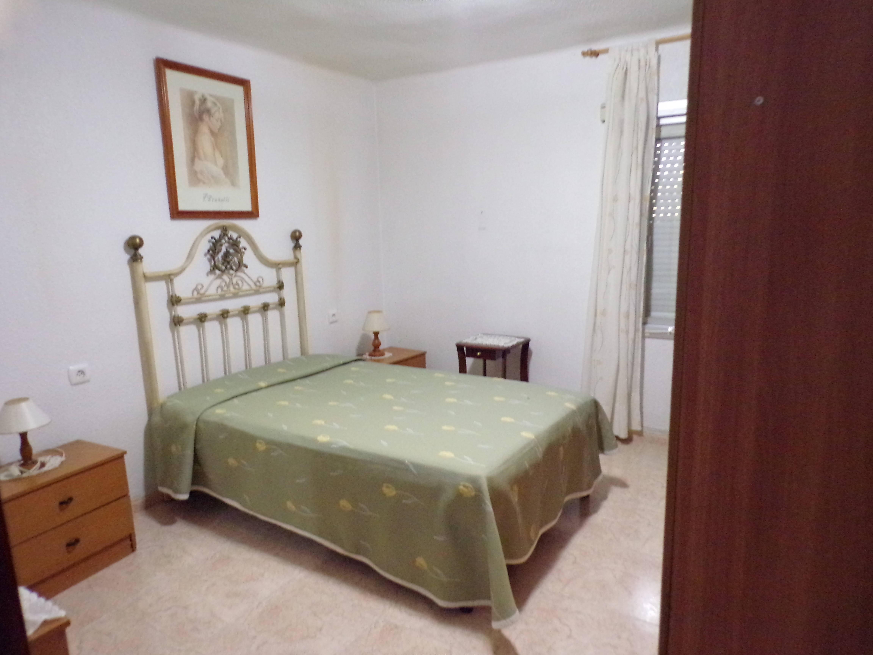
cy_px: 328
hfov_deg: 71.6
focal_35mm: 24
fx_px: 605
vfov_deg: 56.8
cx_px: 436
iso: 800
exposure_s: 1/12
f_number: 3
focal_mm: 4.3
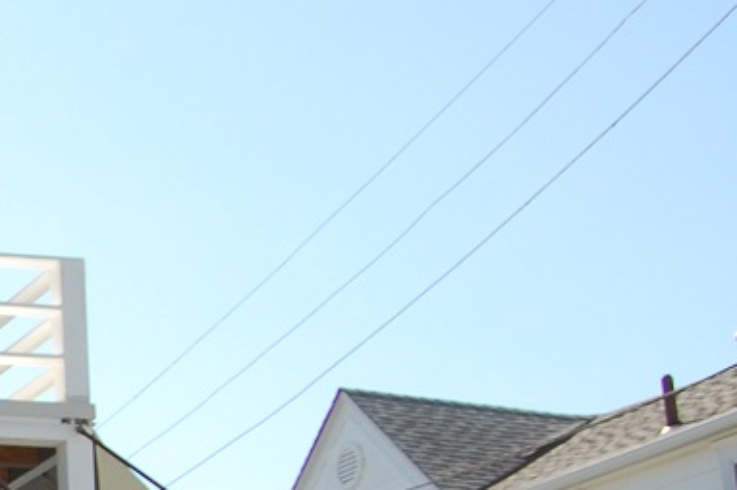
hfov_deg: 14.6
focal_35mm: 118
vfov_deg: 11.3
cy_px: 652
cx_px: -695
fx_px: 2414
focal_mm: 20
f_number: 6.3
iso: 200
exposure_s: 1/500
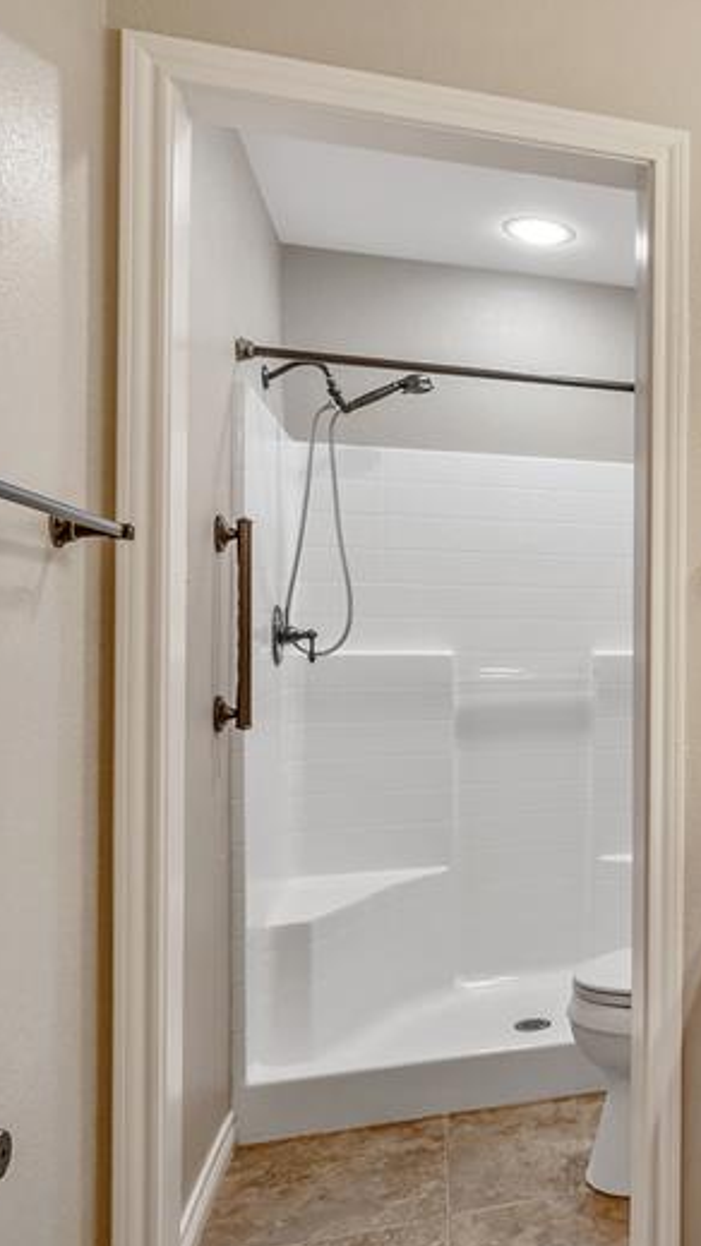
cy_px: 617
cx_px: 807
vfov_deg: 62.6
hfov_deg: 32.3
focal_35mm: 31
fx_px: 1024
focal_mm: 15
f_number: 8
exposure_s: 1/8
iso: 800
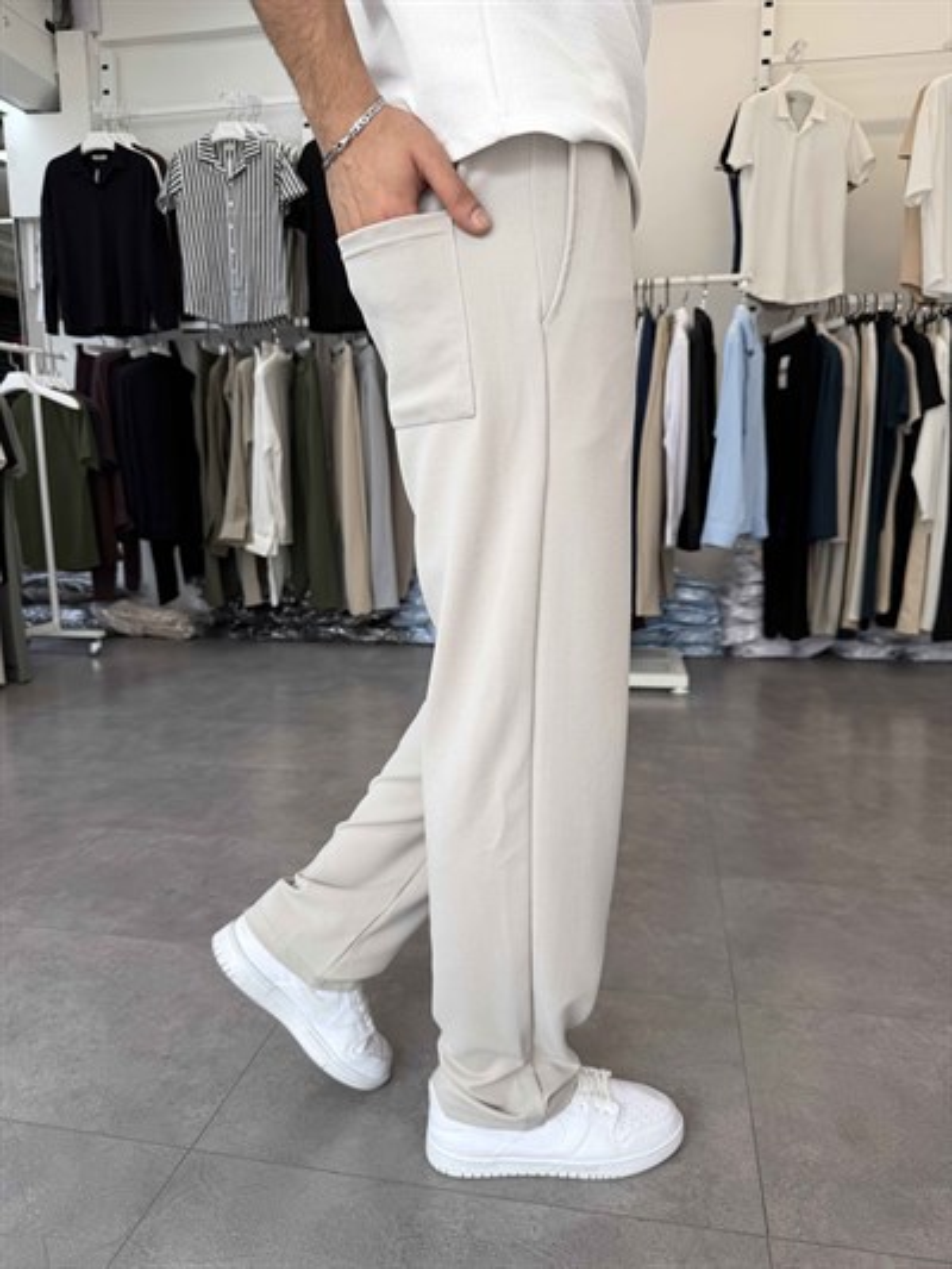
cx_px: 476
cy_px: 634
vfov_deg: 71.6
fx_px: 880
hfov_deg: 56.8
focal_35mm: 24
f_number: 1.78
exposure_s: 1/368
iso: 80
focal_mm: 6.76
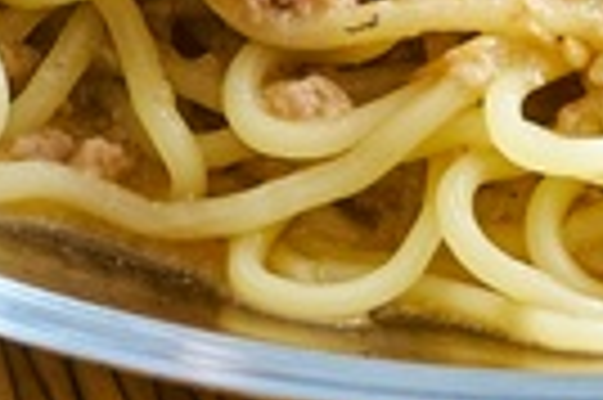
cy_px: -409
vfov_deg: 1.3
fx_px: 18118
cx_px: 644
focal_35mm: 1083
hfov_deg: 1.9
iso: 100
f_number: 7.1
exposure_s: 1/200
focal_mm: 97
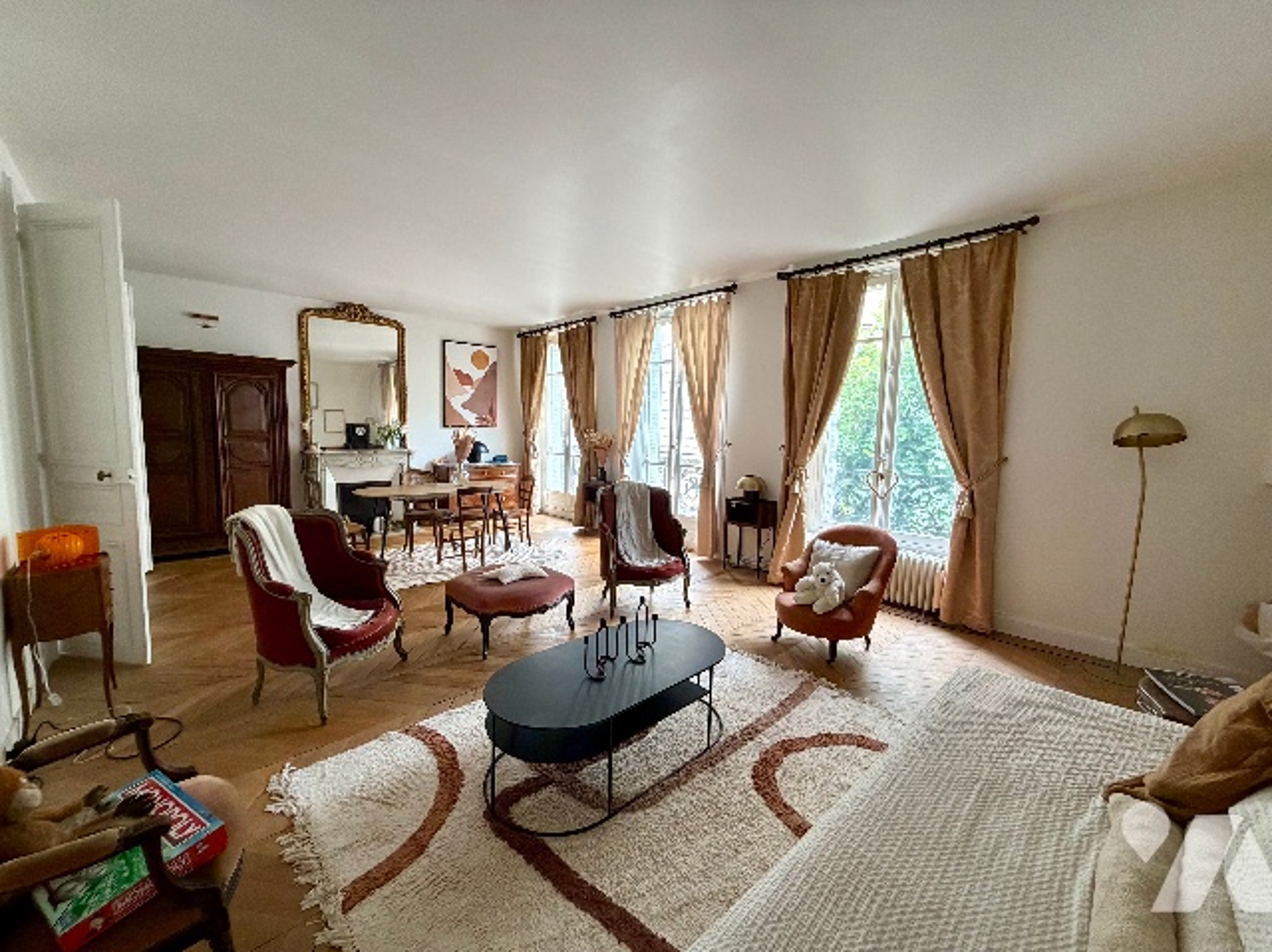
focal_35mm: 14
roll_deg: -0.9
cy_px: 476
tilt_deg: -5.4
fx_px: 514
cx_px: 636
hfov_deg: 102.1
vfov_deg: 85.6
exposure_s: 1/113
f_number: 2.2
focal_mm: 2.22
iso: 320
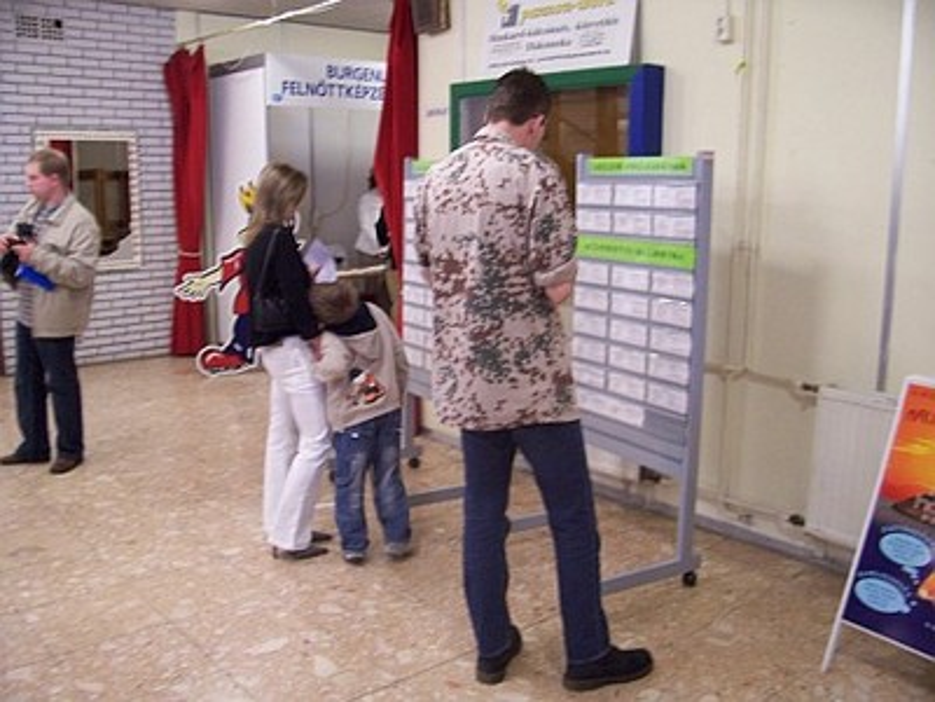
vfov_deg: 41.8
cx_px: 468
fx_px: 918
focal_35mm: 34
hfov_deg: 54.0
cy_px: 351
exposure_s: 1/10
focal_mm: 5.6
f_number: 2.7
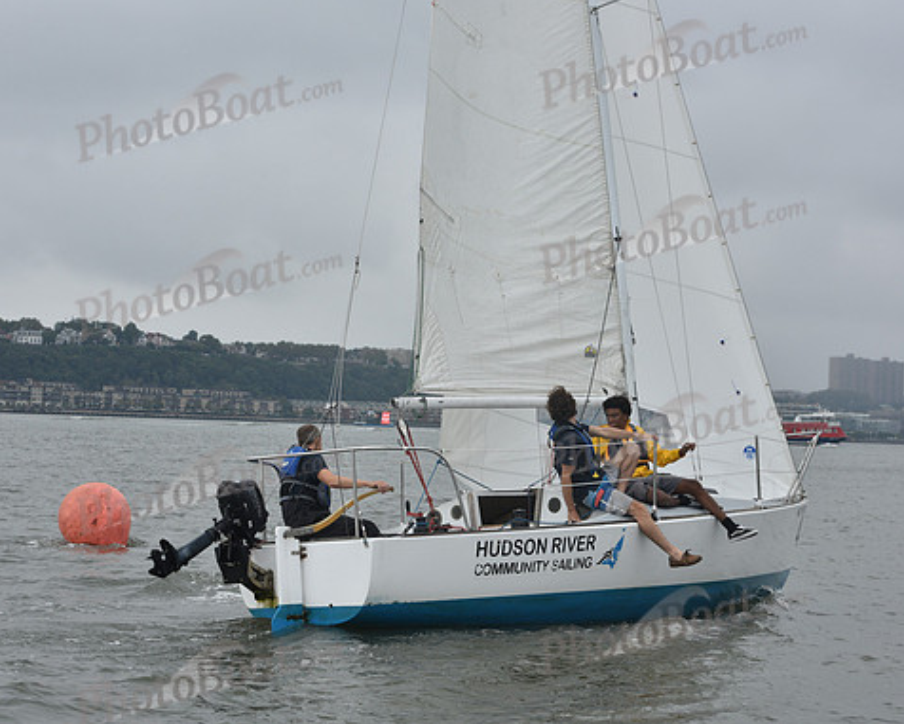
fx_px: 2141
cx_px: 443
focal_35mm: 80
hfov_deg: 23.8
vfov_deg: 19.2
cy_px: 360
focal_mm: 70
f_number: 6.3
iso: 400
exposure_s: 1/800
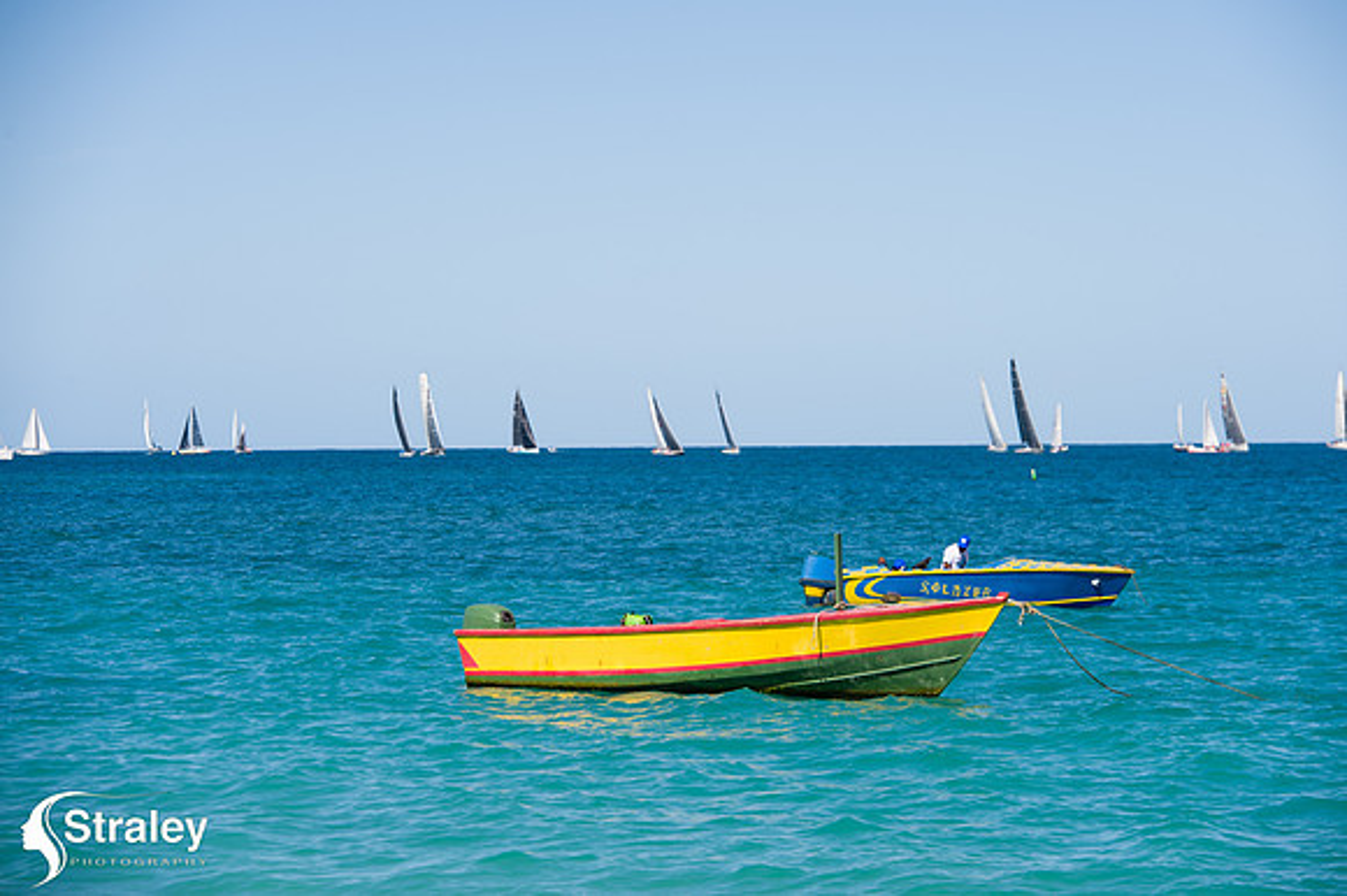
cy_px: 448
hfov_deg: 15.2
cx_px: 674
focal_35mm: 135
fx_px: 5048
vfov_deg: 10.1
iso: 100
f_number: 8
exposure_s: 1/500
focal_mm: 135
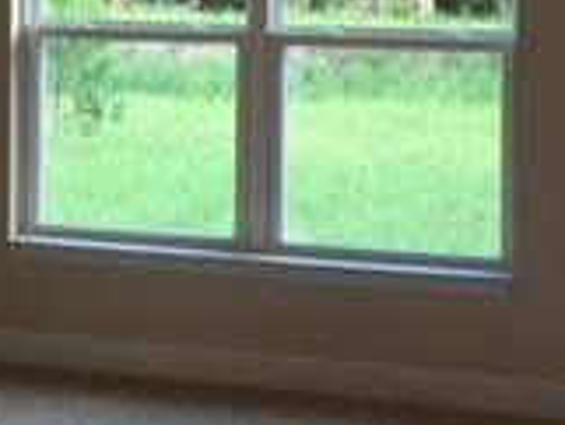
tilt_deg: -0.5
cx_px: 147
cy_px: -32
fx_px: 1878
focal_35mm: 115
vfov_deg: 12.7
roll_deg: -2.1
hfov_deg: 17.0
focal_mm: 4.15
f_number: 2.2
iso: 32
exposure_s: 1/40
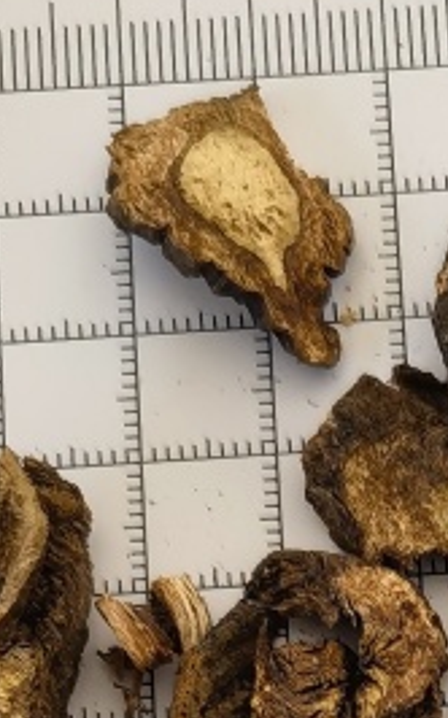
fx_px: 2249
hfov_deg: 10.8
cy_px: 1140
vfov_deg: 16.2
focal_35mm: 115
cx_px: 764
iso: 320
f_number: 1.8
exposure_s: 1/299
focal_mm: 5.54
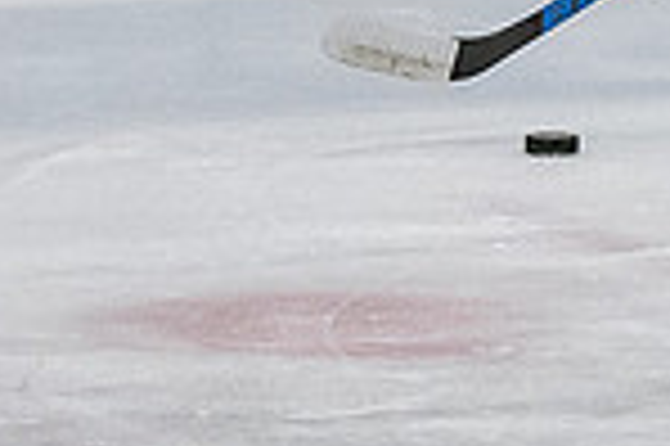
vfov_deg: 1.5
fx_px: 16434
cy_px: -437
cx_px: 1245
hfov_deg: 2.3
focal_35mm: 884
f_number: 3.5
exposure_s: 1/800
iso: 2500
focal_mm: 86
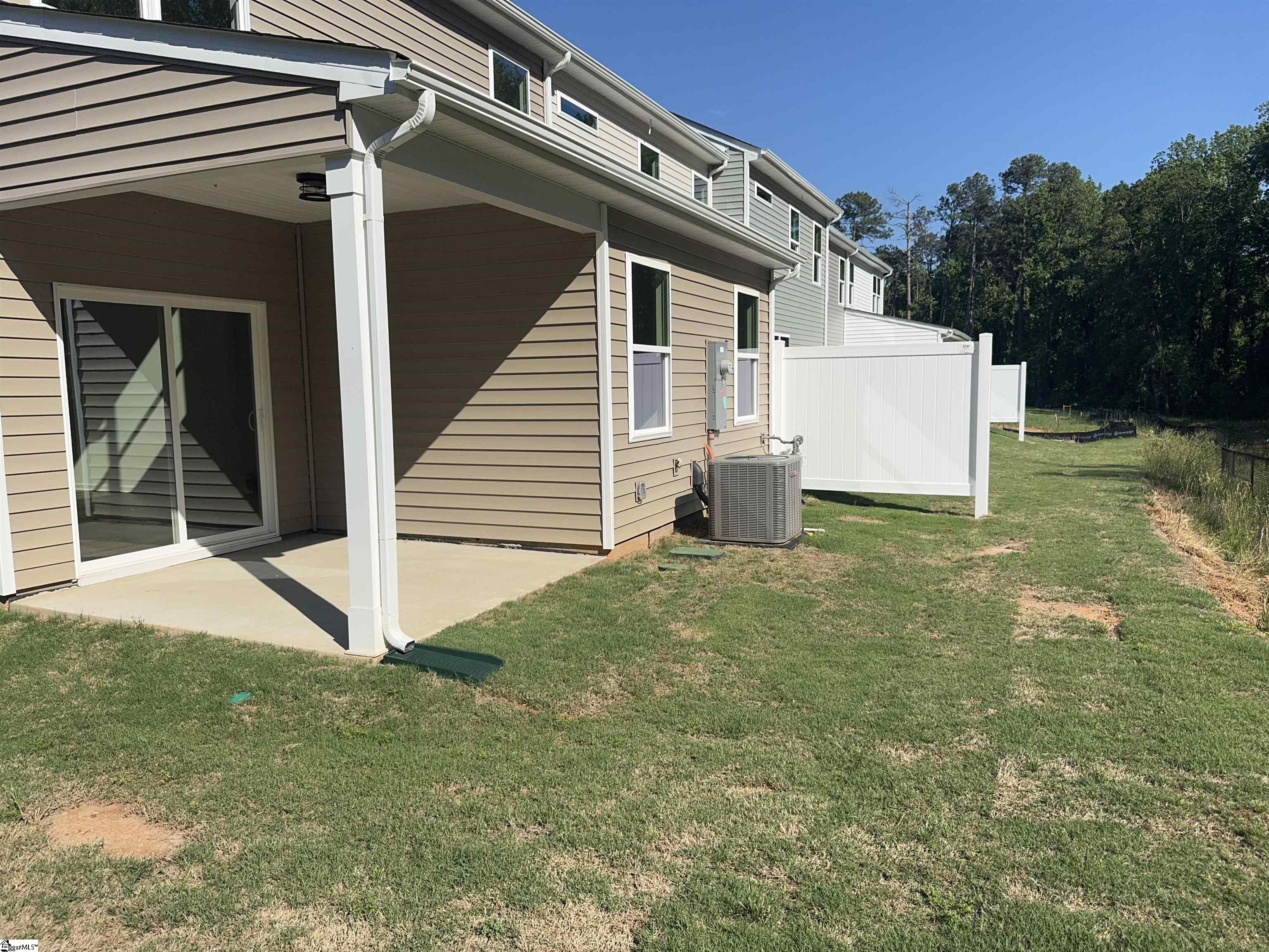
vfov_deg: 56.8
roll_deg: +0.5
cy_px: 476
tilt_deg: -6.0
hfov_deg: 71.6
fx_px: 880
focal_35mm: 24
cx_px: 634
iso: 80
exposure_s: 1/7092
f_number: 1.78
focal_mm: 6.76
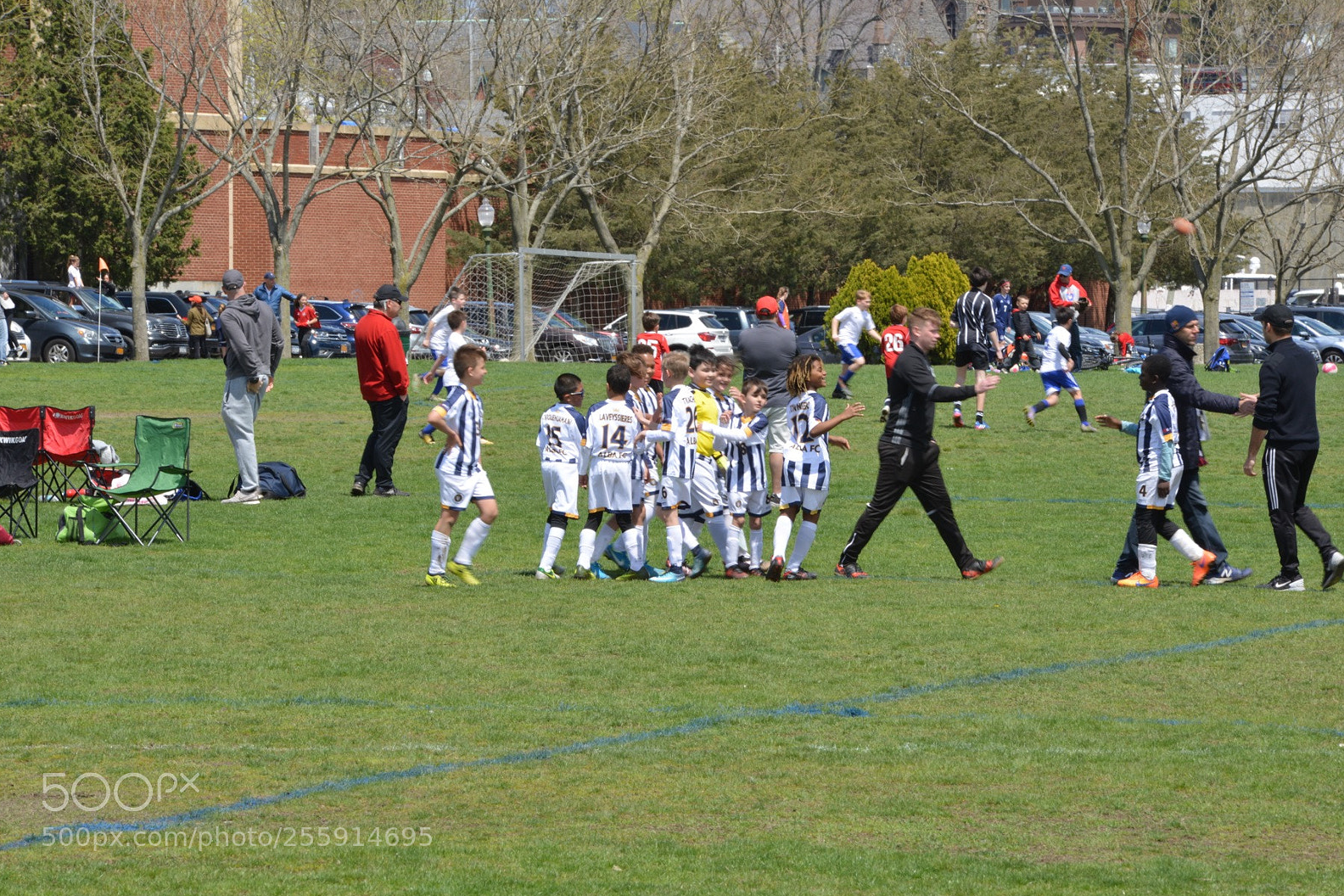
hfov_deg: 10.2
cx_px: 668
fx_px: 7541
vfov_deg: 6.8
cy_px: 451
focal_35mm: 202
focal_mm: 200
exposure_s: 1/80
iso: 360
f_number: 22
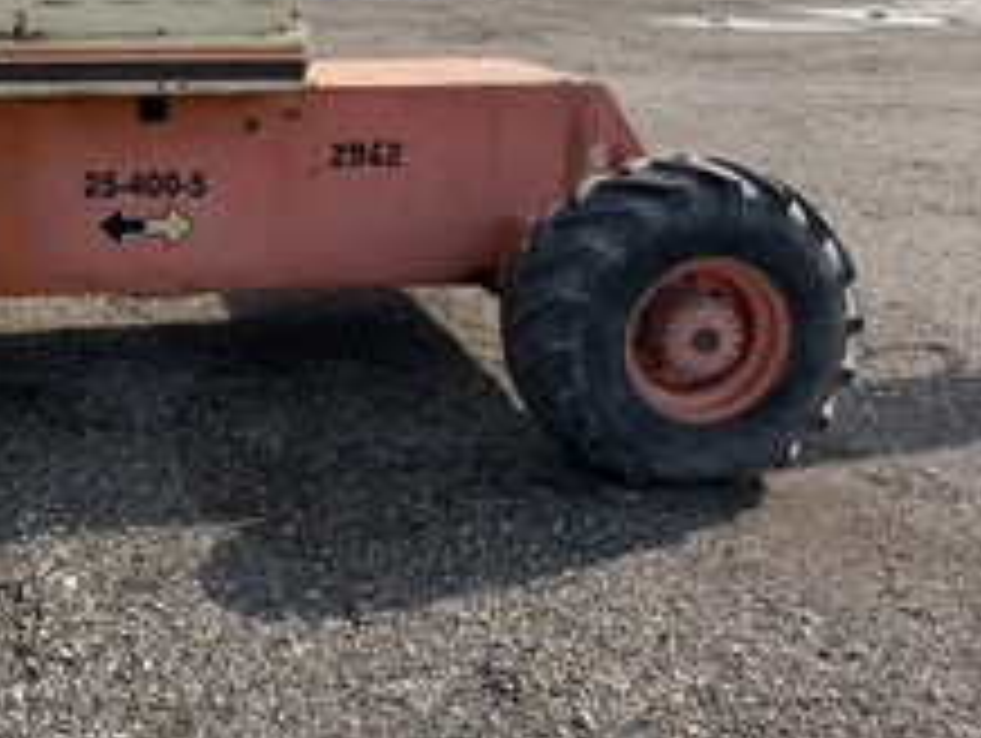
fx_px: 1248
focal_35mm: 44
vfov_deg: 31.6
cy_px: 99
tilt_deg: -7.3
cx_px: 86
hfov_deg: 39.6
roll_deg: +1.2
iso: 100
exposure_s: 1/3759
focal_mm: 6.76
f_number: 1.78
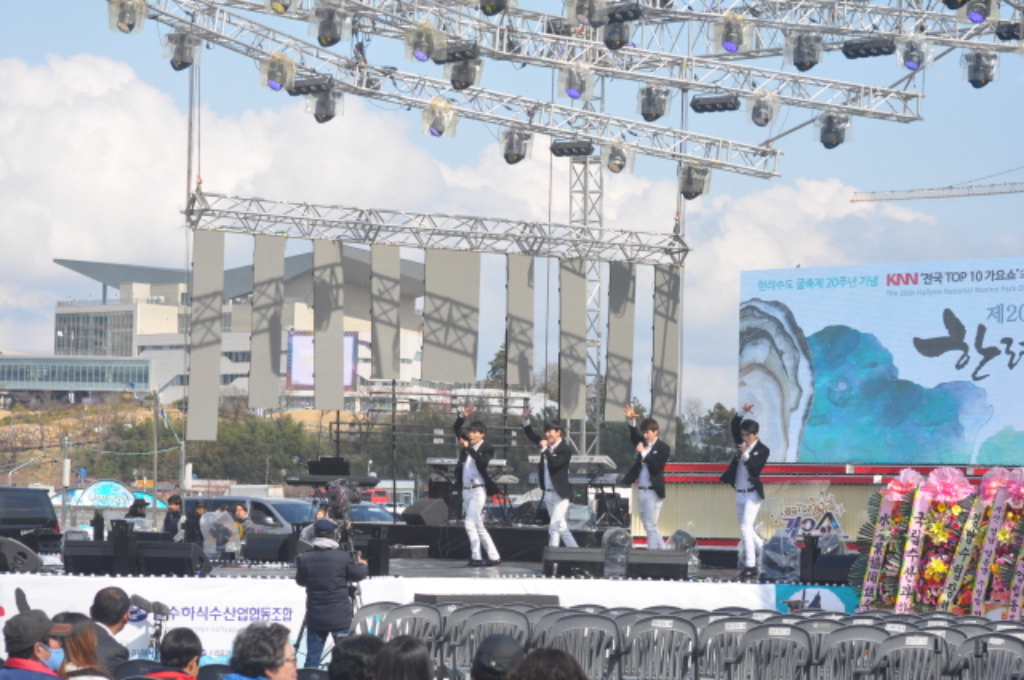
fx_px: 2983
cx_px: 512
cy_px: 340
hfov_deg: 19.5
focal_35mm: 105
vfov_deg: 13.0
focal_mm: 70
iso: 200
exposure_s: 1/640
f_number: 6.3
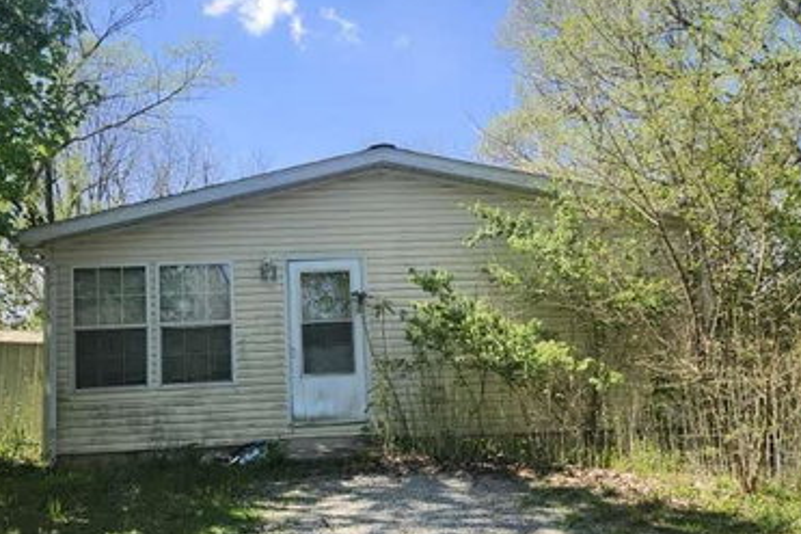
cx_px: 350
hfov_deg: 57.1
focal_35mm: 33
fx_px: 734
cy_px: 301
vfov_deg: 39.9
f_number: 1.8
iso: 25
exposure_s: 1/771
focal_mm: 5.54
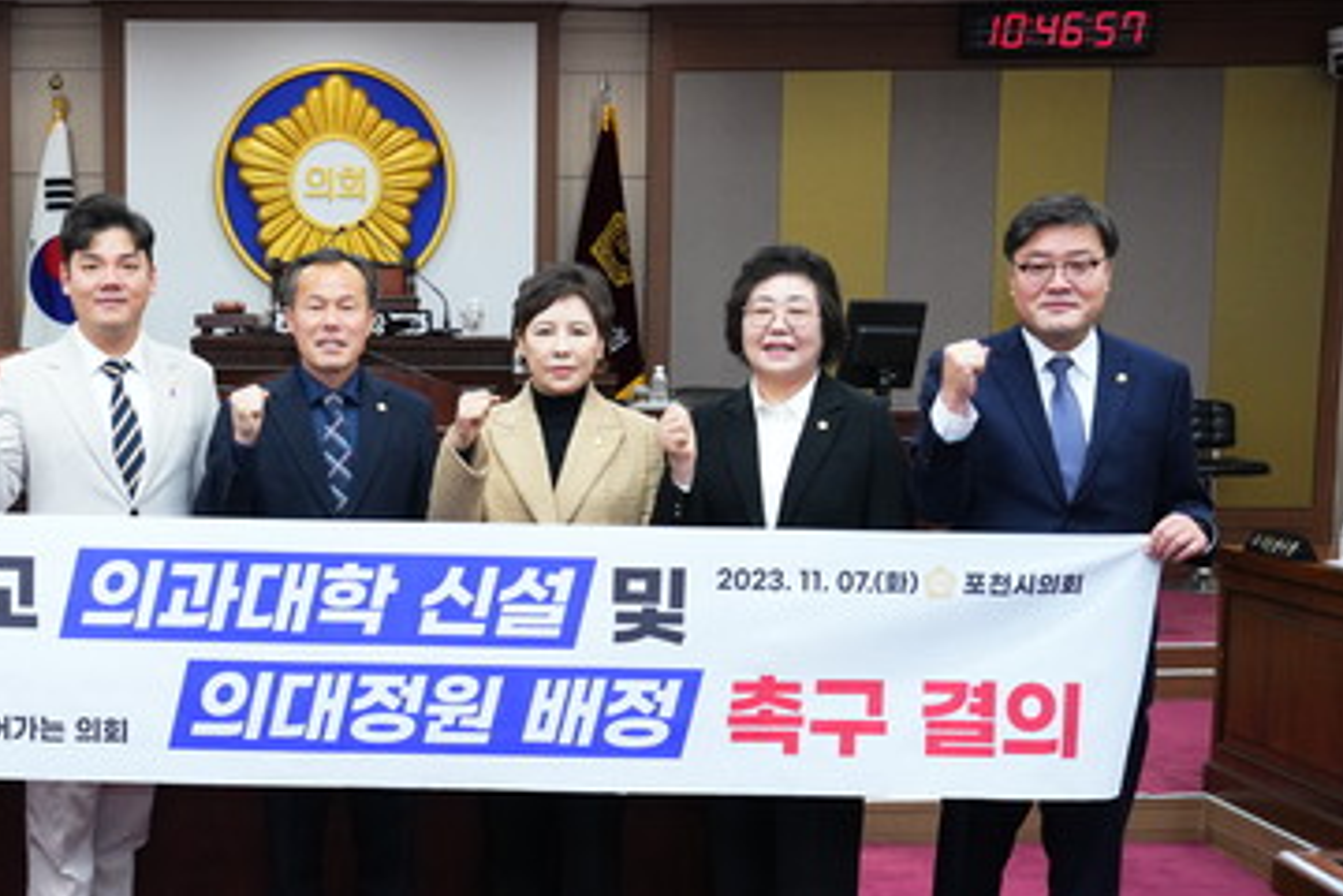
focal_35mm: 50
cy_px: 560
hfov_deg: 38.4
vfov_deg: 26.9
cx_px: 313
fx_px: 1865
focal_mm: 30
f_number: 5.6
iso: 2500
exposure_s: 1/125
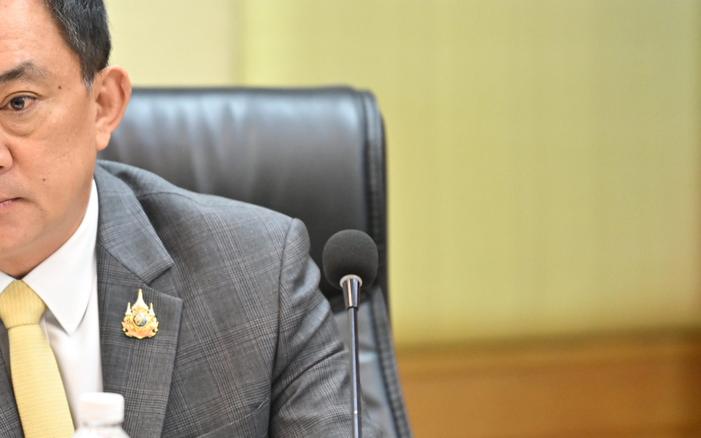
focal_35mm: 415
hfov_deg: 5.1
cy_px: 306
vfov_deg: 3.2
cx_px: 95
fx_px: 7927
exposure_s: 1/160
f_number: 2.8
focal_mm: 200
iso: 1600
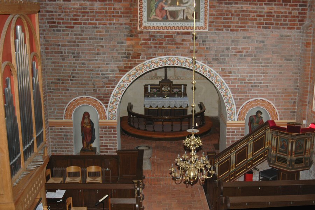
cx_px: 158
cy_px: 105
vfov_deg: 31.9
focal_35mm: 42
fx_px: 367
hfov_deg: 46.4
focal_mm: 28
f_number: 4
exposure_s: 1/60
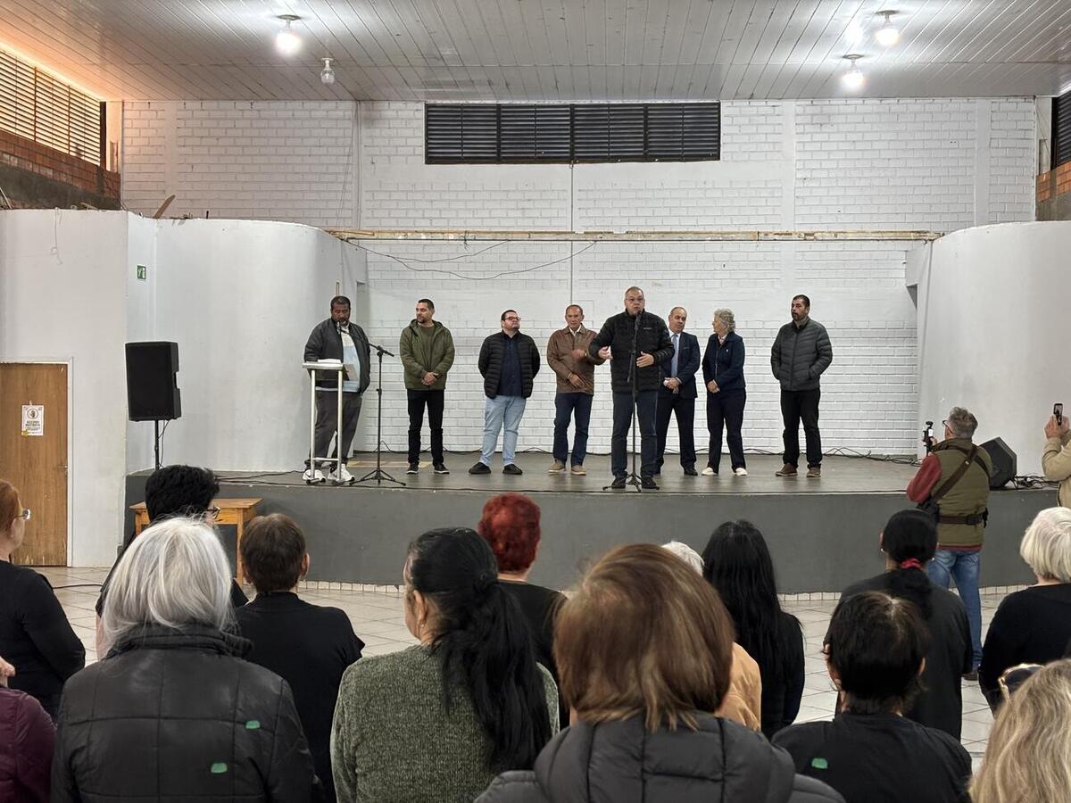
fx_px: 1609
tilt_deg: +0.0
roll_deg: +0.1
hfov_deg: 36.8
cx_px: 536
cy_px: 402
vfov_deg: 28.0
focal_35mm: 52
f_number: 1.6
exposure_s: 1/60
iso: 125
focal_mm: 5.96
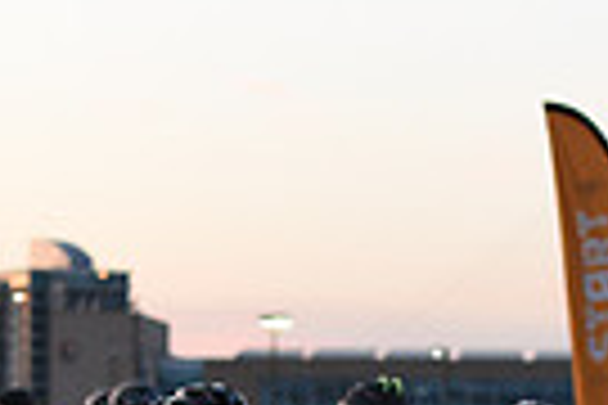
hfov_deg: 9.6
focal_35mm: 215
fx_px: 3631
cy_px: 862
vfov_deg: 6.2
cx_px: 221
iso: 2500
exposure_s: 1/400
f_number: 2.8
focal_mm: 50
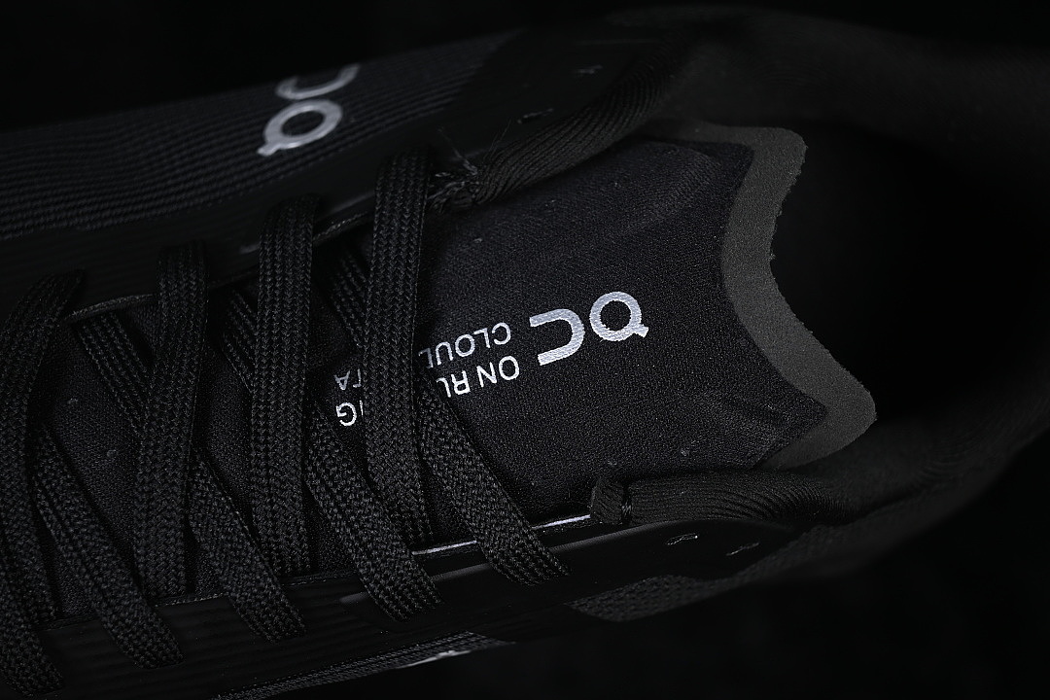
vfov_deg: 18.2
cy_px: 350
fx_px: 2187
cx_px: 525
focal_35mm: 75
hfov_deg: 27.0
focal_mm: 50
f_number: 6.3
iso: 160
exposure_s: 1/50
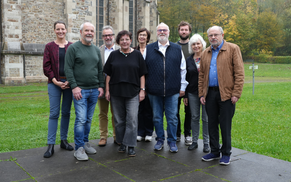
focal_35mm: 34
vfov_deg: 37.3
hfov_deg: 56.7
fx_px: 270
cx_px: 144
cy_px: 90
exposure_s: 1/160
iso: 500
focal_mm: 22
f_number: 4
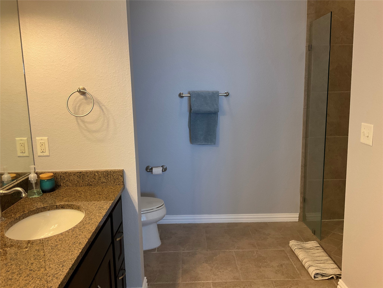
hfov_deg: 61.7
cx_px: 192
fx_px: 321
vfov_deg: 48.2
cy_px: 144
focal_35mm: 29
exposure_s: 1/60
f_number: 1.8
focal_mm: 3
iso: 80
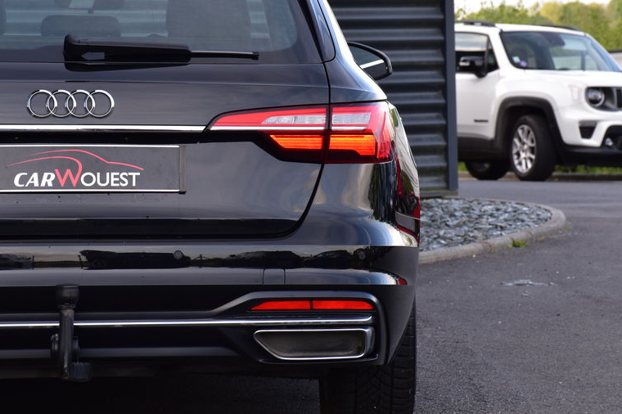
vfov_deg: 8.7
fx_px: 2729
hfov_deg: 13.0
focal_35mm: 158
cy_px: 147
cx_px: 320
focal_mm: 80
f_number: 9
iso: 400
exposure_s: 1/160
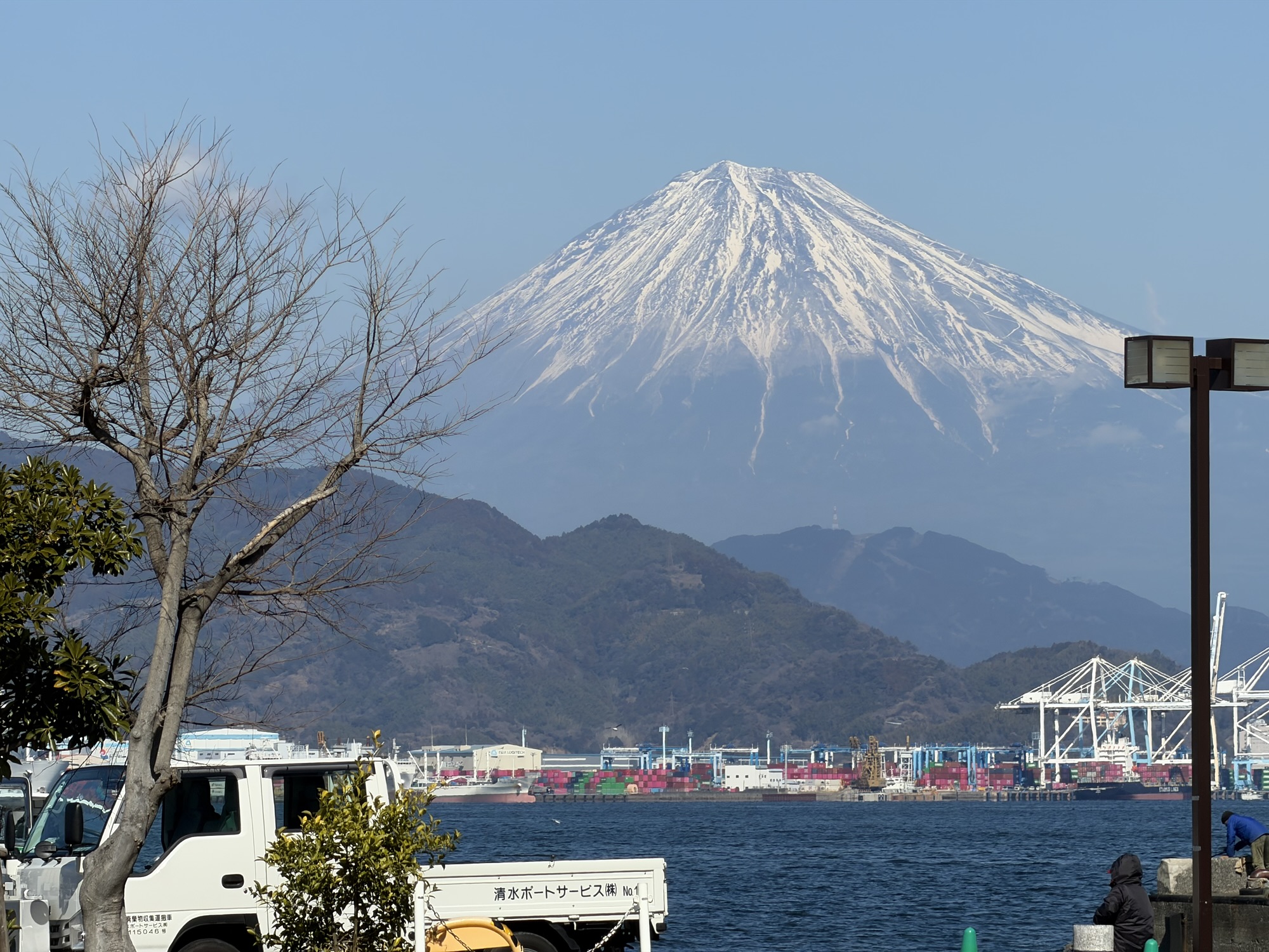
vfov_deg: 7.4
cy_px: 476
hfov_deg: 9.9
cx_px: 634
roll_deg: +0.0
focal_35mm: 200
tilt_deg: +2.5
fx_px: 7332
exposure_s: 1/838
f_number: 2.8
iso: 16
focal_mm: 16.89
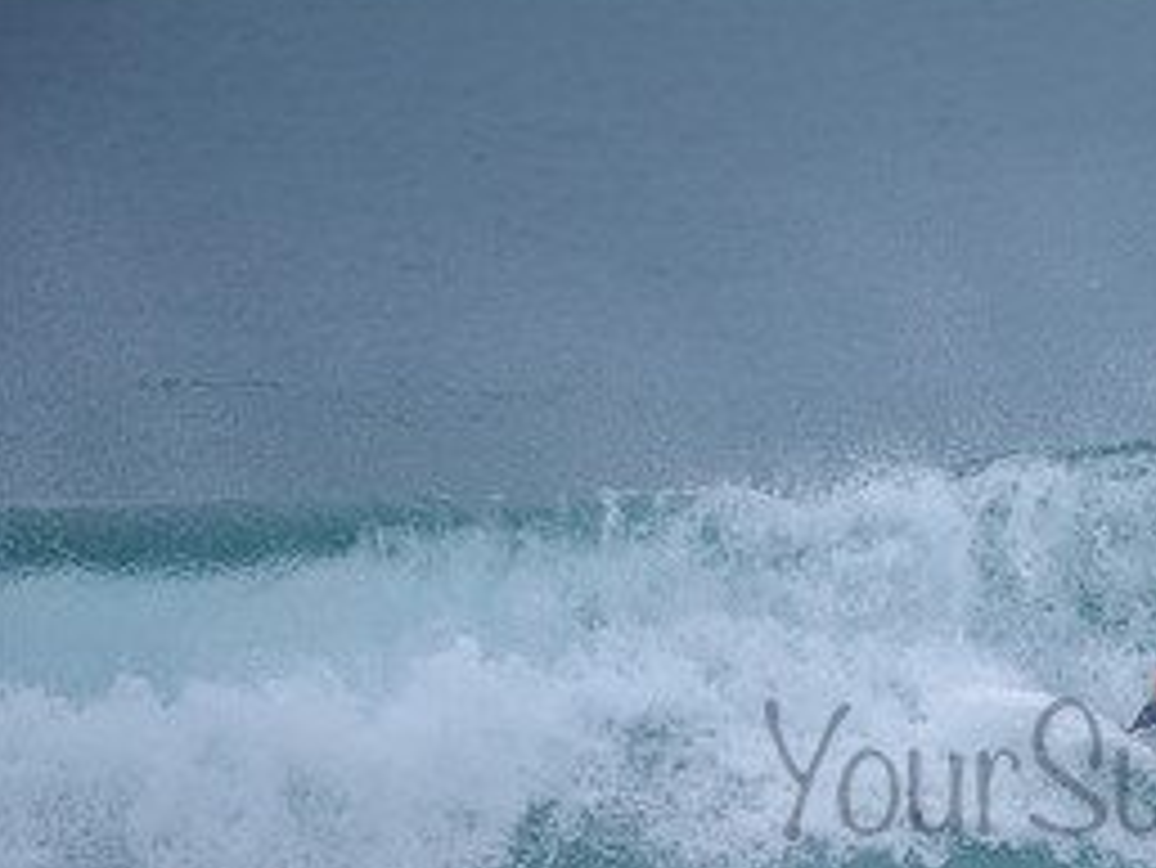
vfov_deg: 1.4
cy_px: 731
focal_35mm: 1084
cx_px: 1228
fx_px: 36217
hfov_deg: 1.8
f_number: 5.6
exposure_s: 1/2000
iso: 280
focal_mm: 500
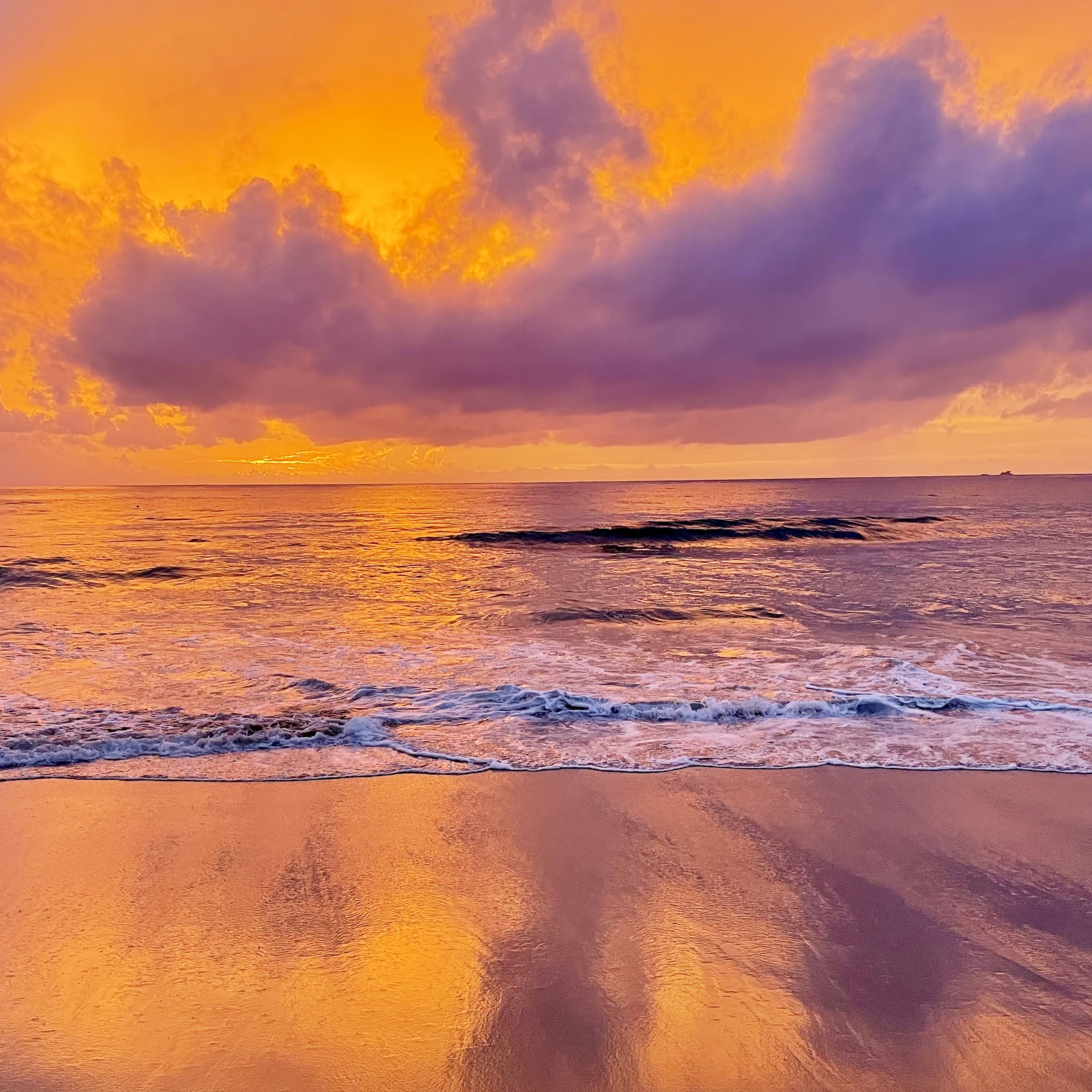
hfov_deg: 47.2
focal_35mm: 35
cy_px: 663
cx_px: 529
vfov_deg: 46.9
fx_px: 1249
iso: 125
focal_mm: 4.2
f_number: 1.6
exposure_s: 1/88
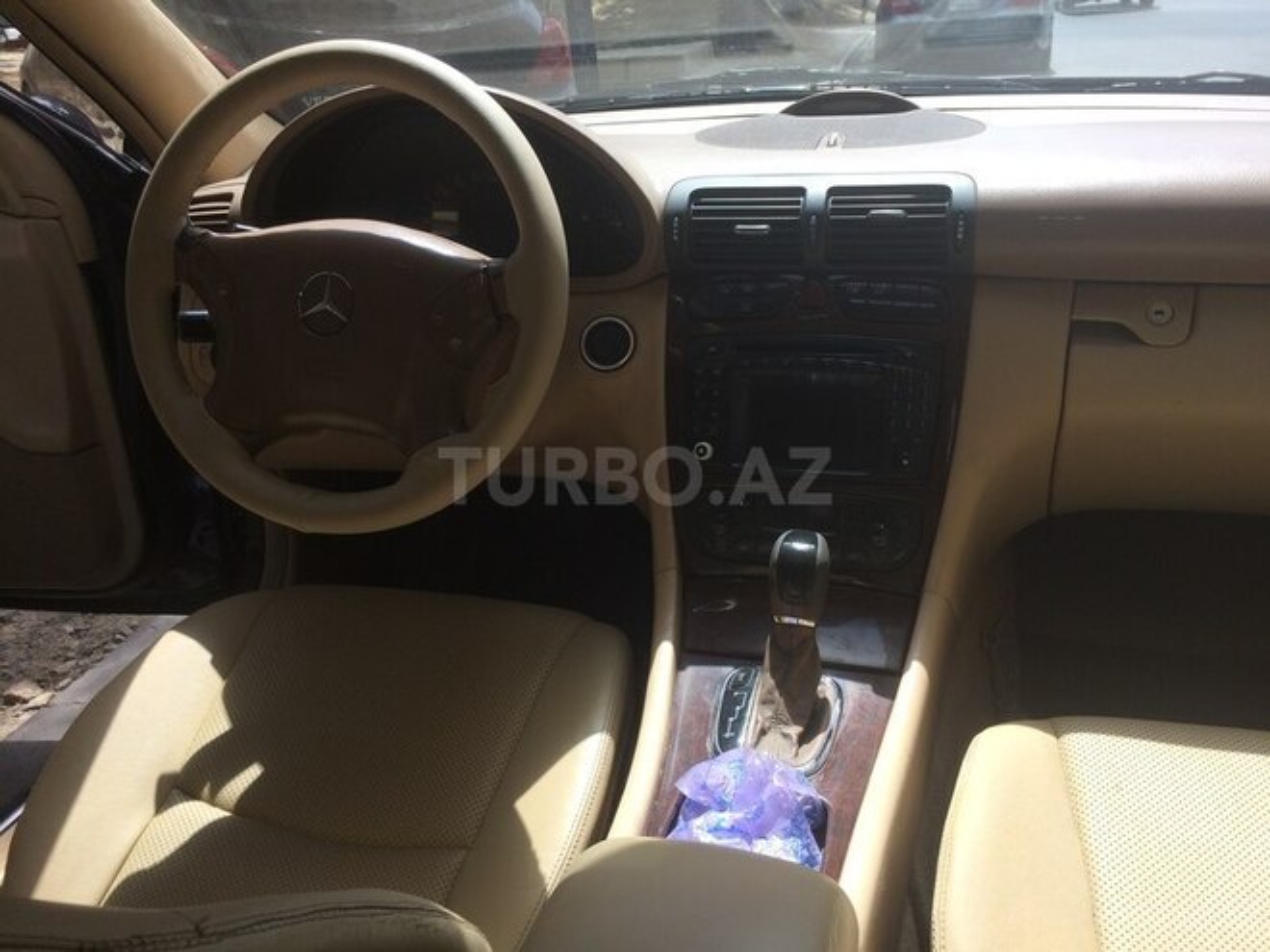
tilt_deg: -23.5
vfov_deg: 48.2
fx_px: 1064
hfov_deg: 61.7
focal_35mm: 29
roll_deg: +3.8
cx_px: 635
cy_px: 476
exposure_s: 1/513
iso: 32
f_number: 2.2
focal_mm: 4.15
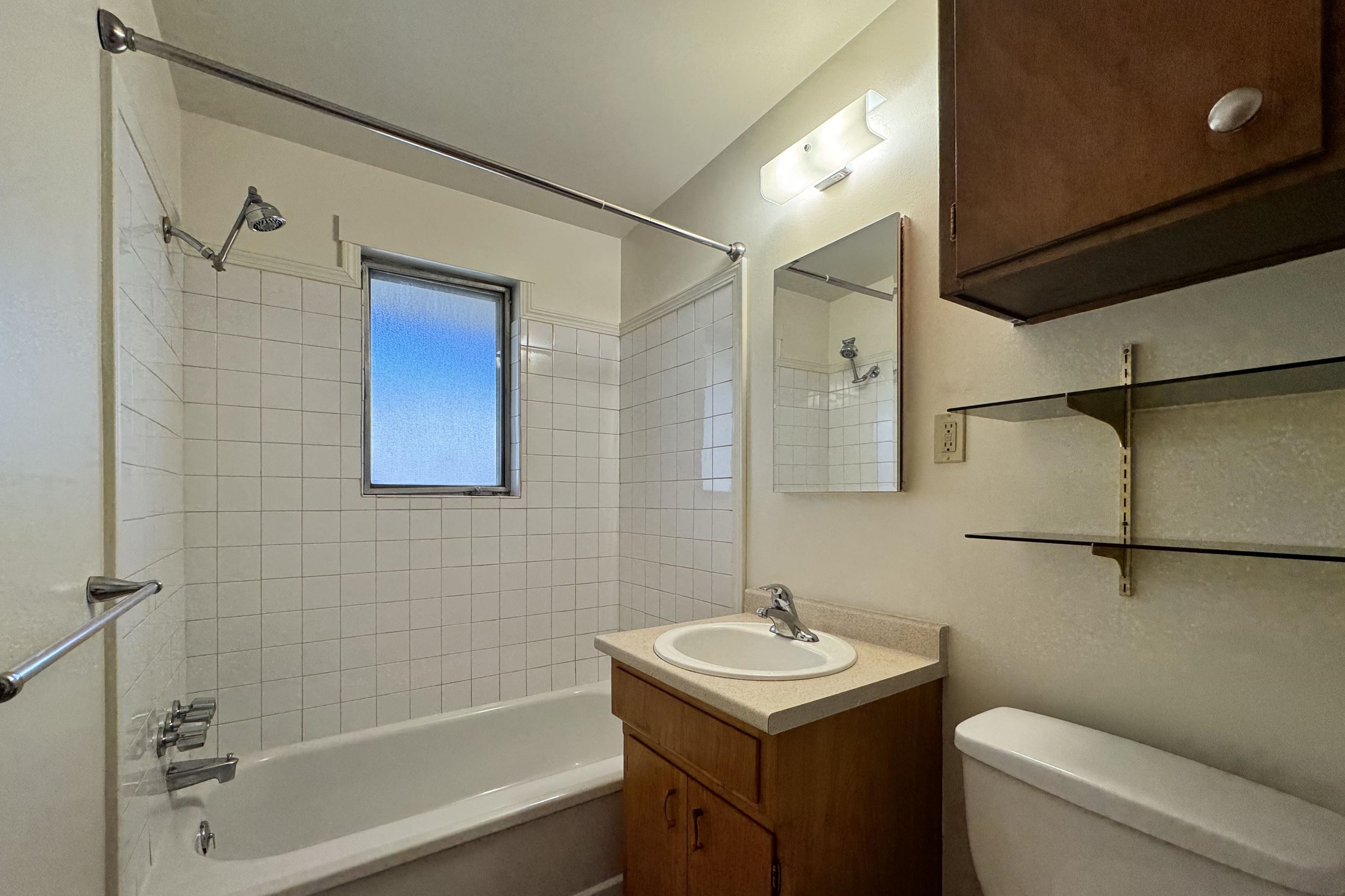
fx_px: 560
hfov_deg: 100.4
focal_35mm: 15
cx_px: 660
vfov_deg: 77.0
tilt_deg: -1.7
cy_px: 503
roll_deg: -0.8
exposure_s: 1/120
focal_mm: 2.22
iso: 160
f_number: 2.2
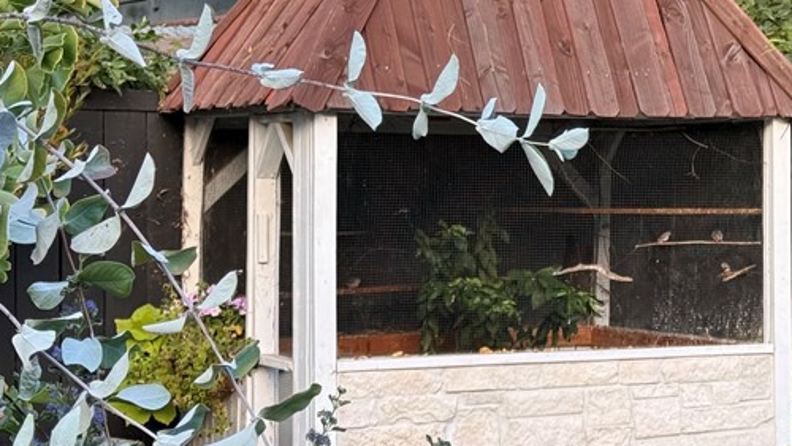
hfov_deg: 19.7
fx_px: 2249
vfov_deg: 11.3
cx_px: 662
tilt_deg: -0.6
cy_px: 166
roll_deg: -0.5
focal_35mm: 107
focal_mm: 6.76
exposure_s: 1/202
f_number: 1.78
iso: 80
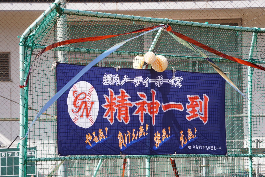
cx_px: 132
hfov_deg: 11.9
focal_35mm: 172
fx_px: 1271
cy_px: 88
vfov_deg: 8.0
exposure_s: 1/250
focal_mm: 115
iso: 100
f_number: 5.6
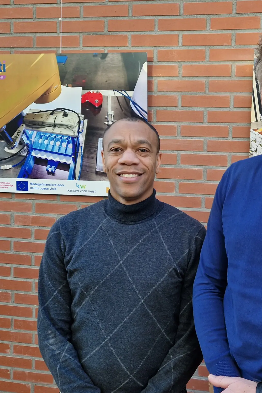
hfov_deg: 31.8
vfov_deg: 48.5
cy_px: 192
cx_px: 235
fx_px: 437
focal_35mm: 40
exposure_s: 1/180
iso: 50
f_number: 1.8
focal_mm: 5.4
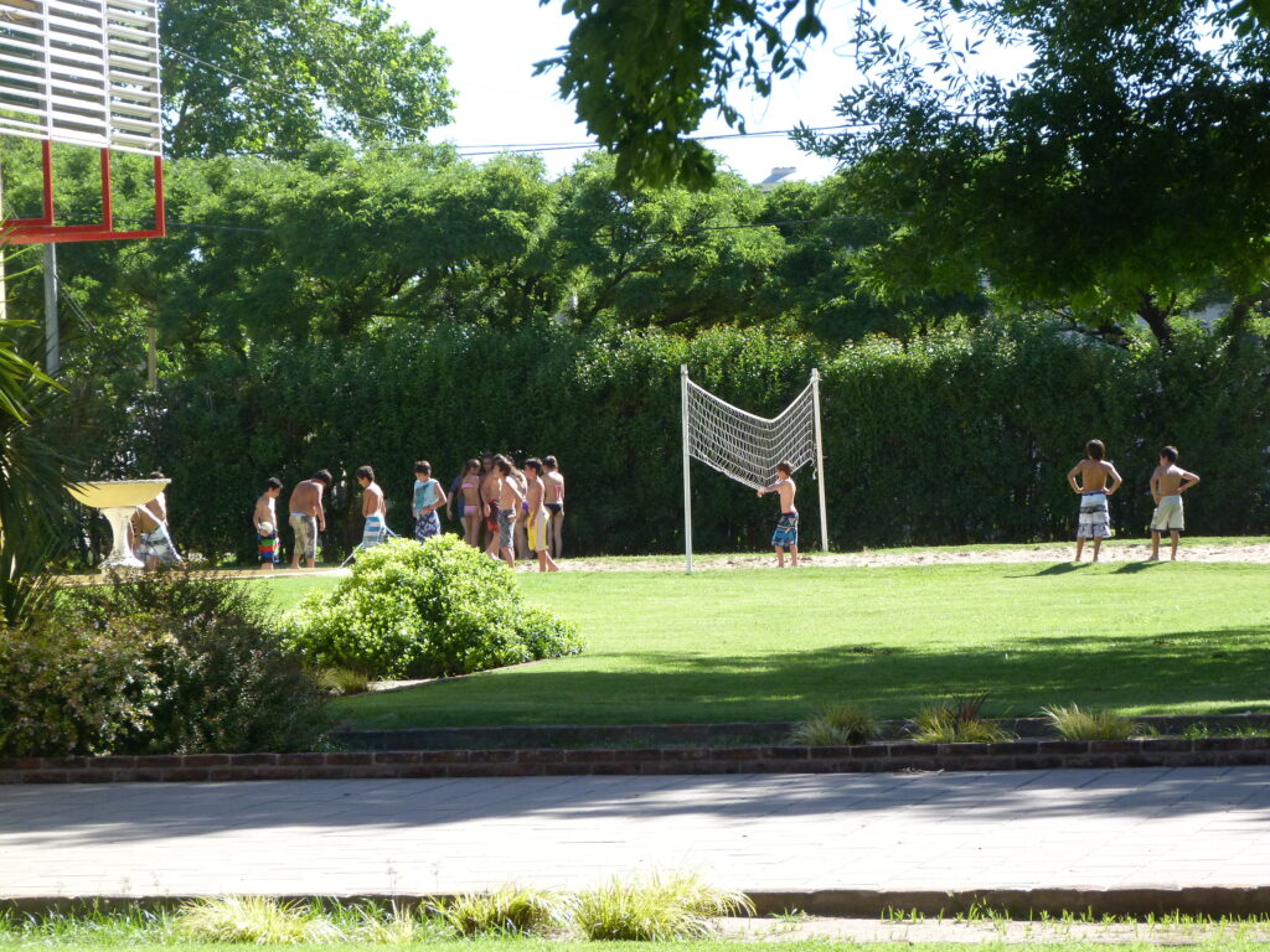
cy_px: 476
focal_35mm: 146
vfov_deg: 10.2
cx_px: 635
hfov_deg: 13.5
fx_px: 5356
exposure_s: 1/500
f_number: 3.7
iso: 200
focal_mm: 26.3
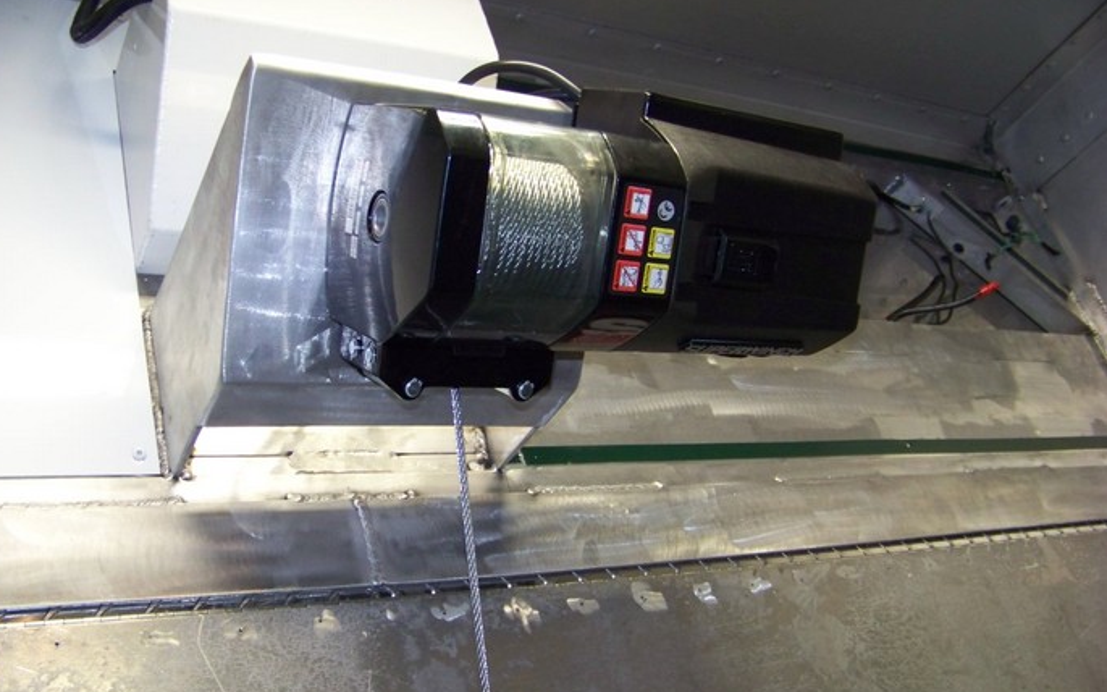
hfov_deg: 50.4
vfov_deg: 32.7
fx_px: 1177
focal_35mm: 39
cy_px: 387
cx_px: 543
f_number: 2.8
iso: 200
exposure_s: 1/30
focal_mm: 5.85
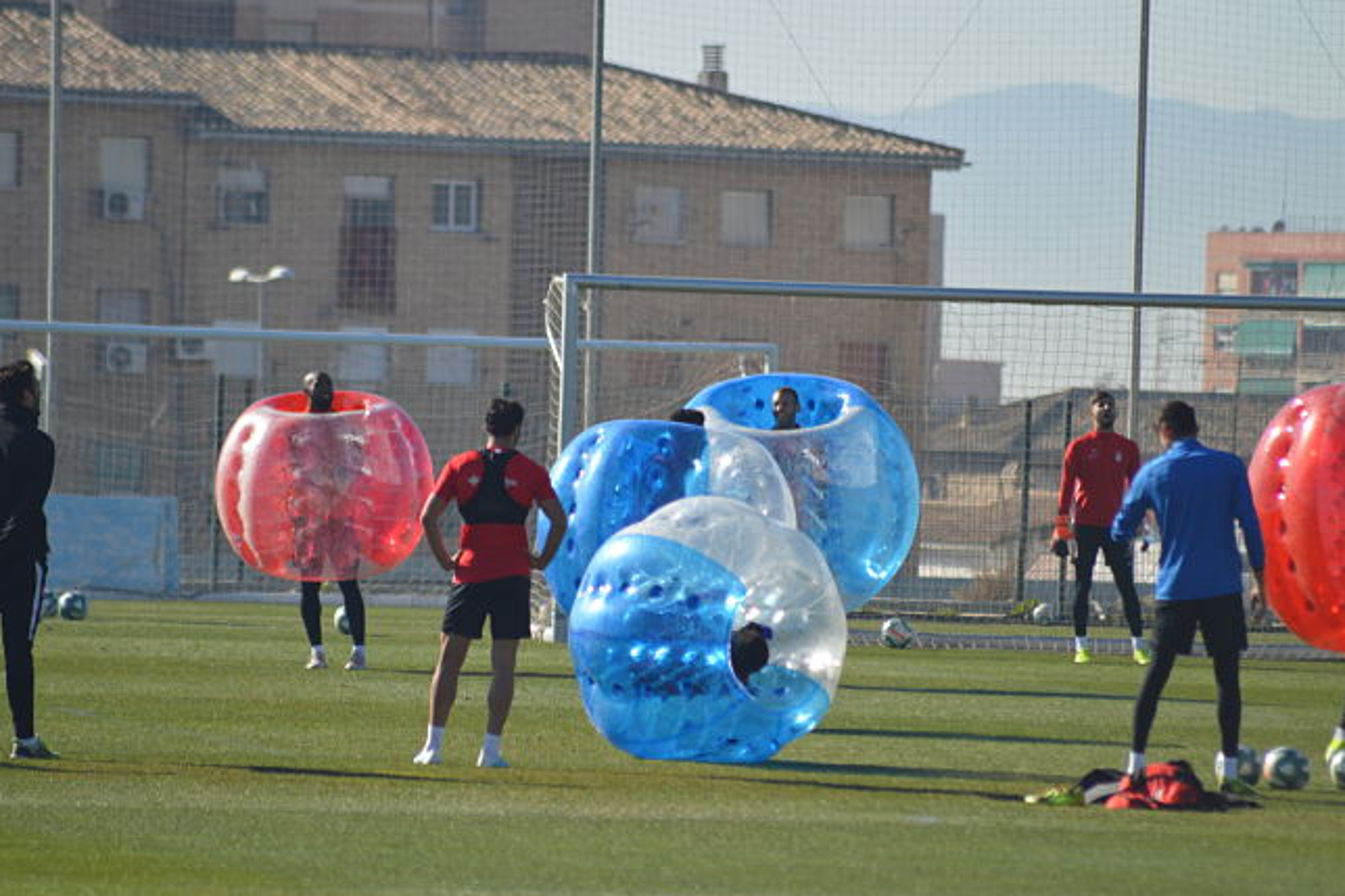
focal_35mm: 454
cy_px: 449
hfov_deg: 4.5
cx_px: 672
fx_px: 16957
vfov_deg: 3.0
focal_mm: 300
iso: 400
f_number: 5.6
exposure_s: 1/1600
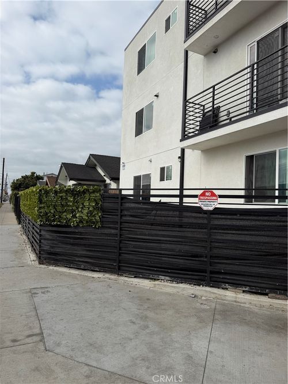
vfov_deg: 71.6
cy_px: 192
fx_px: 266
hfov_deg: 56.8
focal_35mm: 24
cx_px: 144
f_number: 1.78
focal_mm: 6.76
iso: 80
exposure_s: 1/7353
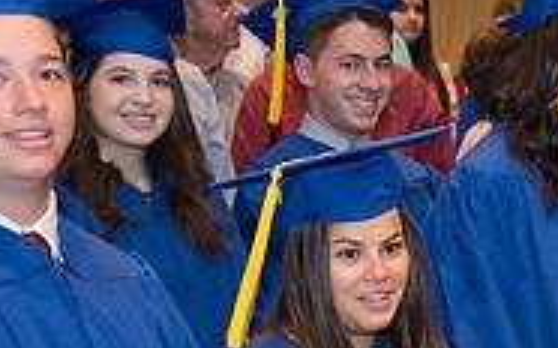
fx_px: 2447
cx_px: 585
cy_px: 250
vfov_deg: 8.1
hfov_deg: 12.8
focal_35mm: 161
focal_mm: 50
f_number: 4.5
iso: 2000
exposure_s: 1/80
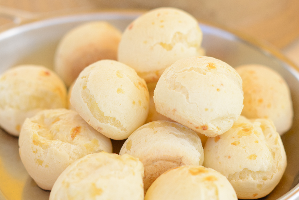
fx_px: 623
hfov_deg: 27.0
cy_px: 100
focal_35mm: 75
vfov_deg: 18.2
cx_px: 150
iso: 100
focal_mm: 50
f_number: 3.2
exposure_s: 1/400
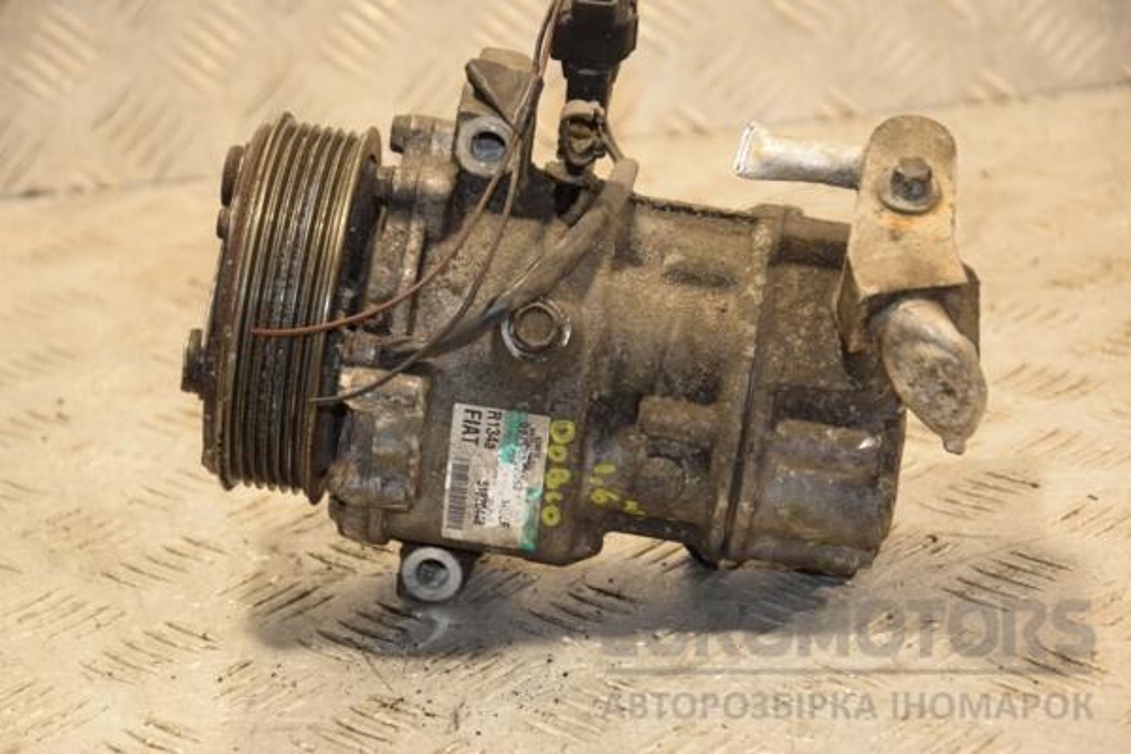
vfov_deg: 11.4
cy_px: 377
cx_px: 566
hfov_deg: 17.1
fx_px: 3770
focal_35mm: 120
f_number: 5.3
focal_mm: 80
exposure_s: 1/100
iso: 800
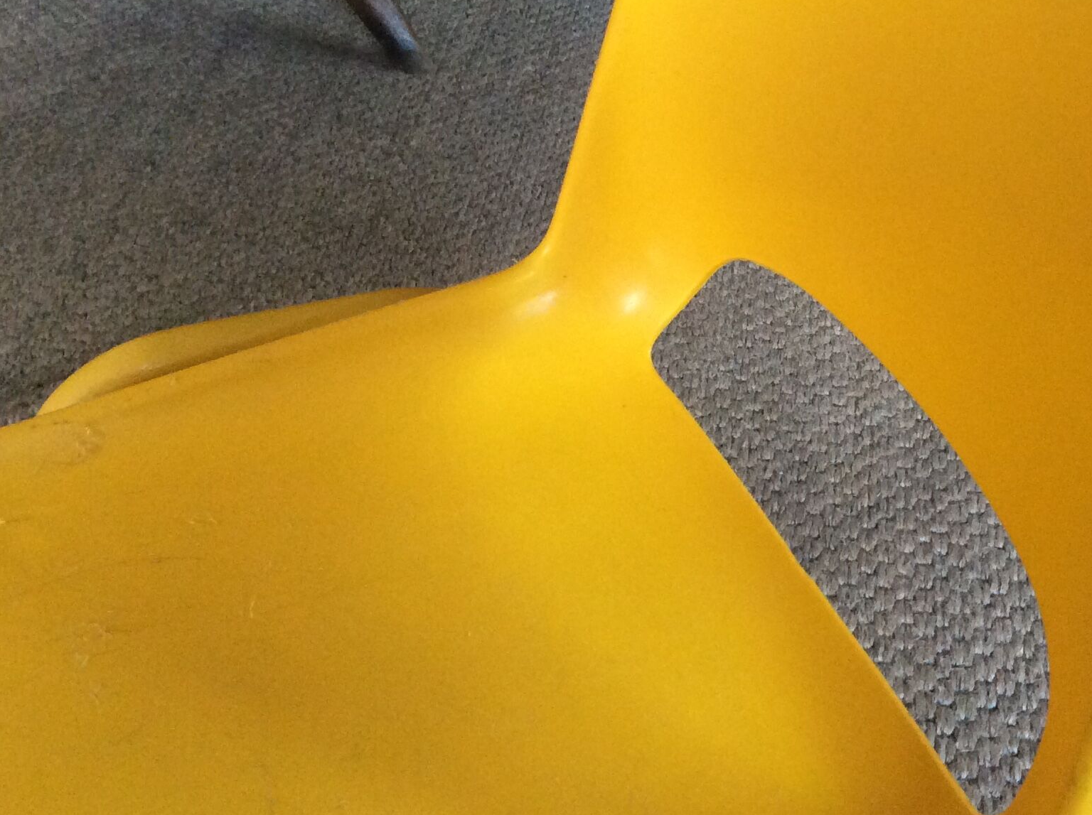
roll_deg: -0.8
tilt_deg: -36.4
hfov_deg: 34.7
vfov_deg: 26.9
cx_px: 840
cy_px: 304
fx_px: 1701
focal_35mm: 54
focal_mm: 3.3
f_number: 2.4
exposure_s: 1/25
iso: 250
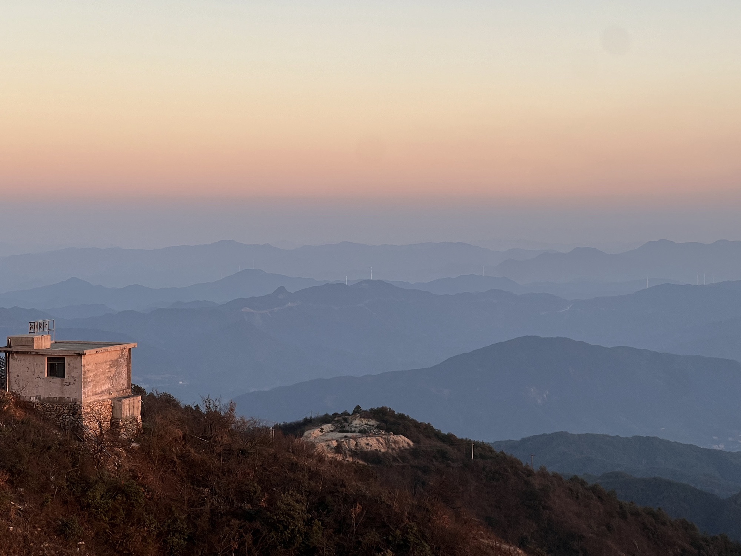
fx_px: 1648
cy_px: 278
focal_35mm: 77
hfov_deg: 25.3
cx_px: 370
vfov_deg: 19.1
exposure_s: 1/99
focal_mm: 9
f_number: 2.8
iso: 50
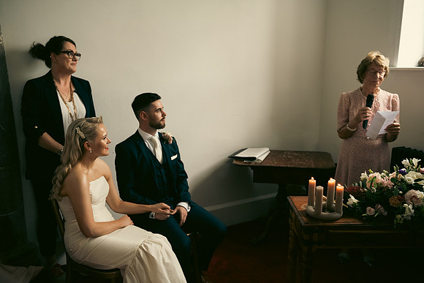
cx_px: 212
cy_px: 142
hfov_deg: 58.7
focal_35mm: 32
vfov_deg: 41.1
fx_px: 377
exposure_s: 1/160
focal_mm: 32
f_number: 3.5
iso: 800
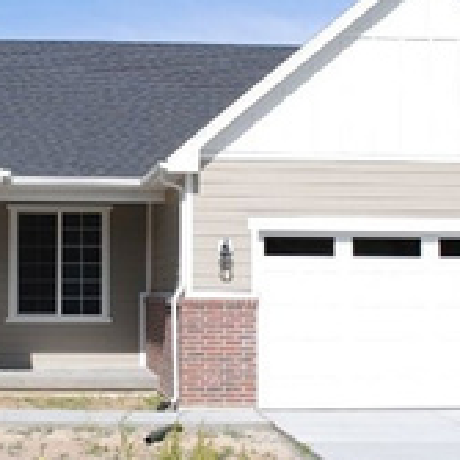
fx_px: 1473
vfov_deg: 17.7
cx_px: 160
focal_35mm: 98
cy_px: 165
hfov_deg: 17.7
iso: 100
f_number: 9
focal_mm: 20
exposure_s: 1/320
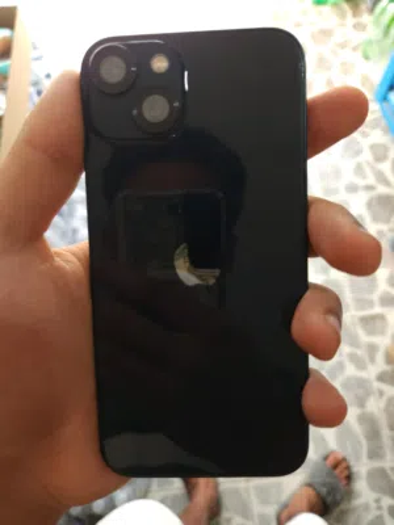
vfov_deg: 73.9
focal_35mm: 23
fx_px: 349
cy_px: 262
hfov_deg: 58.9
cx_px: 197
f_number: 1.8
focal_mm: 5.4
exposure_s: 1/60
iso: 40
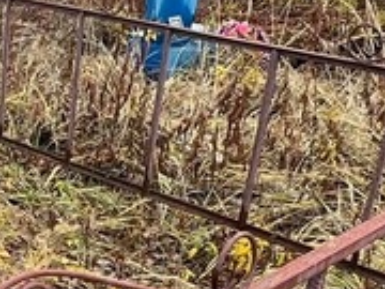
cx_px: -79
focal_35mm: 74
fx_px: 823
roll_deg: +0.2
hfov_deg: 23.9
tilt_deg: -28.3
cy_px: 283
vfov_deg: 19.4
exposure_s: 1/115
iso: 32
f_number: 1.8
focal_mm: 1.57
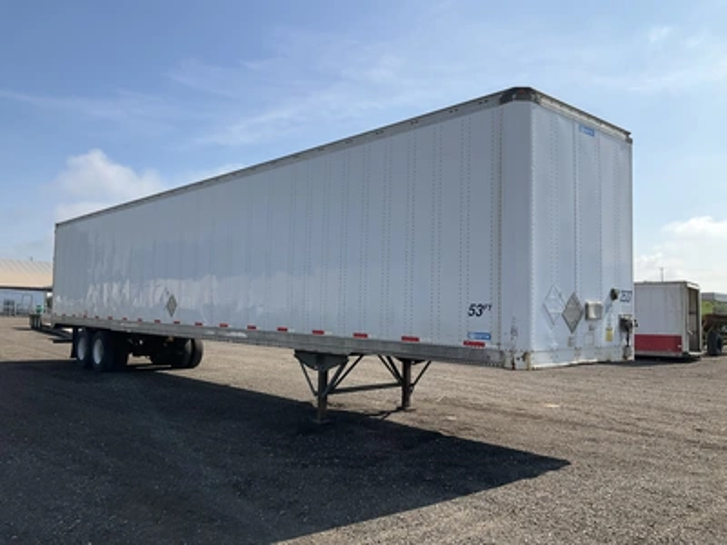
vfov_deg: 48.2
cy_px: 272
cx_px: 364
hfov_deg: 61.7
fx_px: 609
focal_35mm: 29
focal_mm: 3
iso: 25
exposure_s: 1/2427
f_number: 1.8
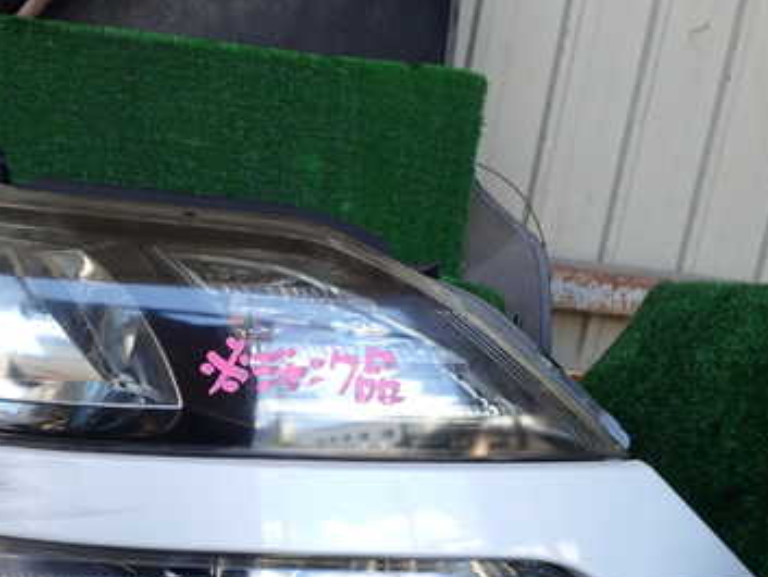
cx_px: 218
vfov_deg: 28.1
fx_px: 1132
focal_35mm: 51
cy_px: 435
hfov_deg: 36.8
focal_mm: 5.4
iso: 100
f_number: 3.2
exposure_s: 1/60
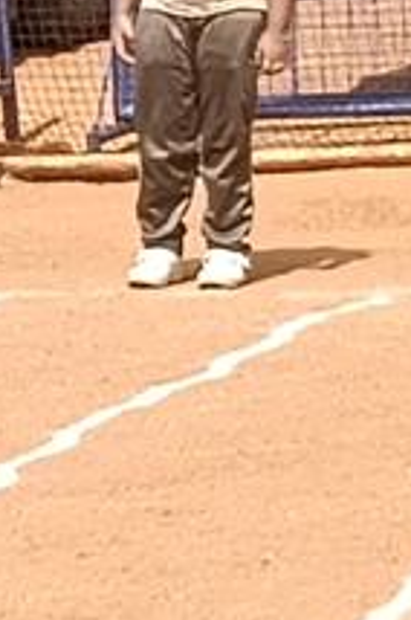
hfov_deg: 3.4
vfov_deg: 5.2
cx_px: -805
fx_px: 6769
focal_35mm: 394
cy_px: 46
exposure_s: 1/499
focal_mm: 3.98
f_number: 1.8
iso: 64
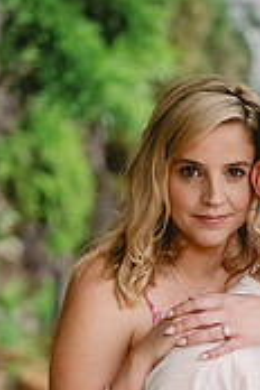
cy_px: 338
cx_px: 236
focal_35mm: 129
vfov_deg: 15.7
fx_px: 1397
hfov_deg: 10.6
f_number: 2
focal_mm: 50
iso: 80
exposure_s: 1/200
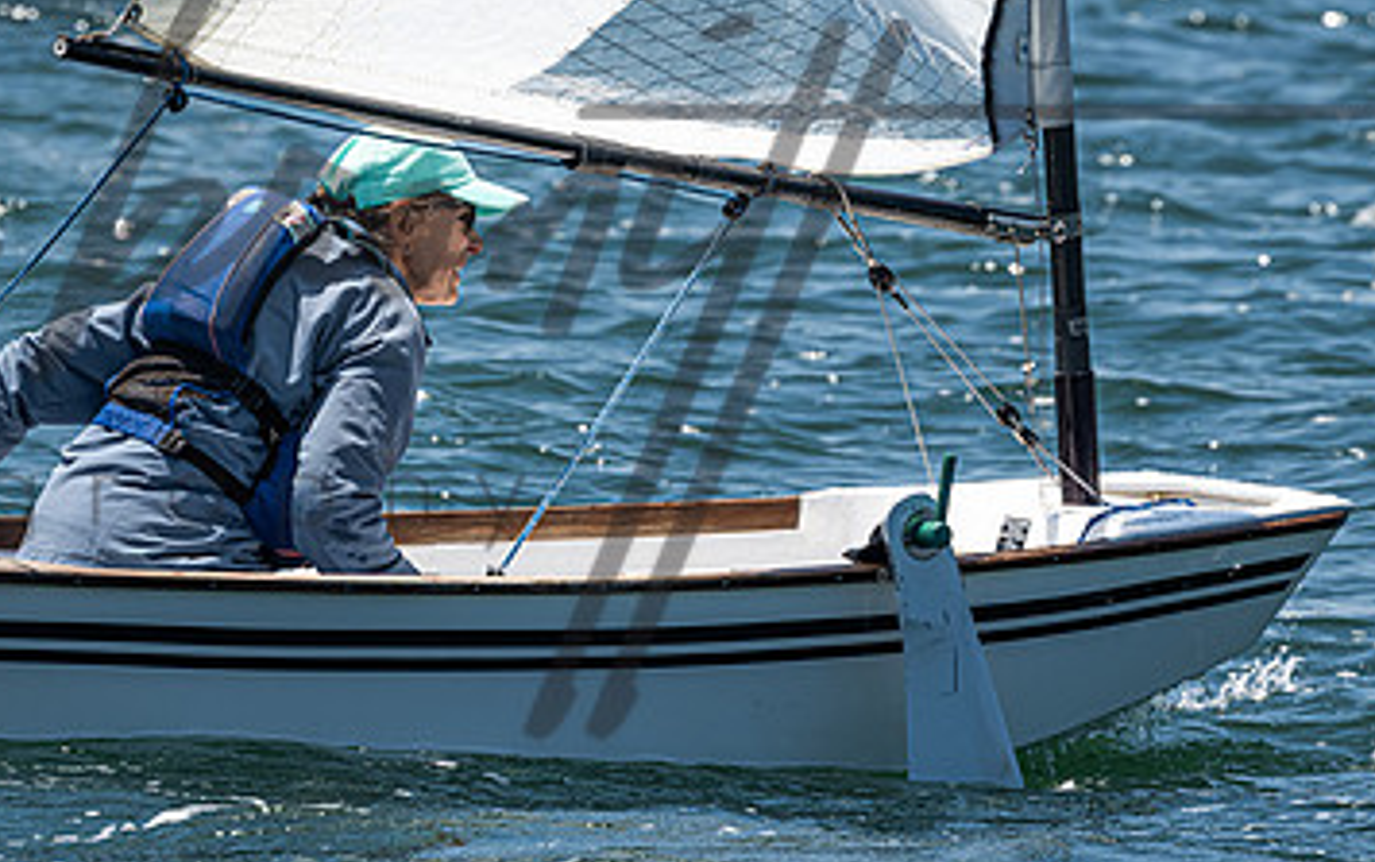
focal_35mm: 664
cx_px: 355
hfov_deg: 3.2
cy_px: 203
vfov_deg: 2.0
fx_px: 24898
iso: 400
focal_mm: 400
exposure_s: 1/640
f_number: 11
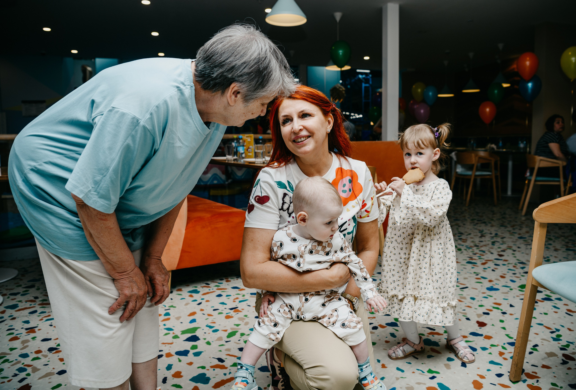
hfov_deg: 70.4
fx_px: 408
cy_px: 186
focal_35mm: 25
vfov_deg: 51.1
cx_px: 306
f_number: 3.5
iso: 125
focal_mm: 24
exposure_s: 1/160
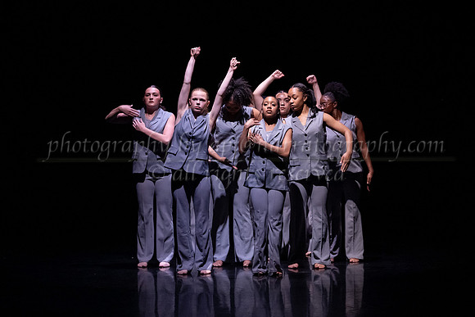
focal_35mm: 86
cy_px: 150
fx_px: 1129
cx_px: 230
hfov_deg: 23.8
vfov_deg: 16.0
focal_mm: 75
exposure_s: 1/320
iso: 4000
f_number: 4
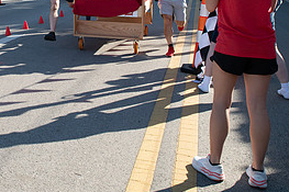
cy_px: -5
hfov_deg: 34.2
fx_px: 425
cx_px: -1
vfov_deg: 24.2
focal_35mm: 53
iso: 500
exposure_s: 1/200
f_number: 11
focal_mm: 24
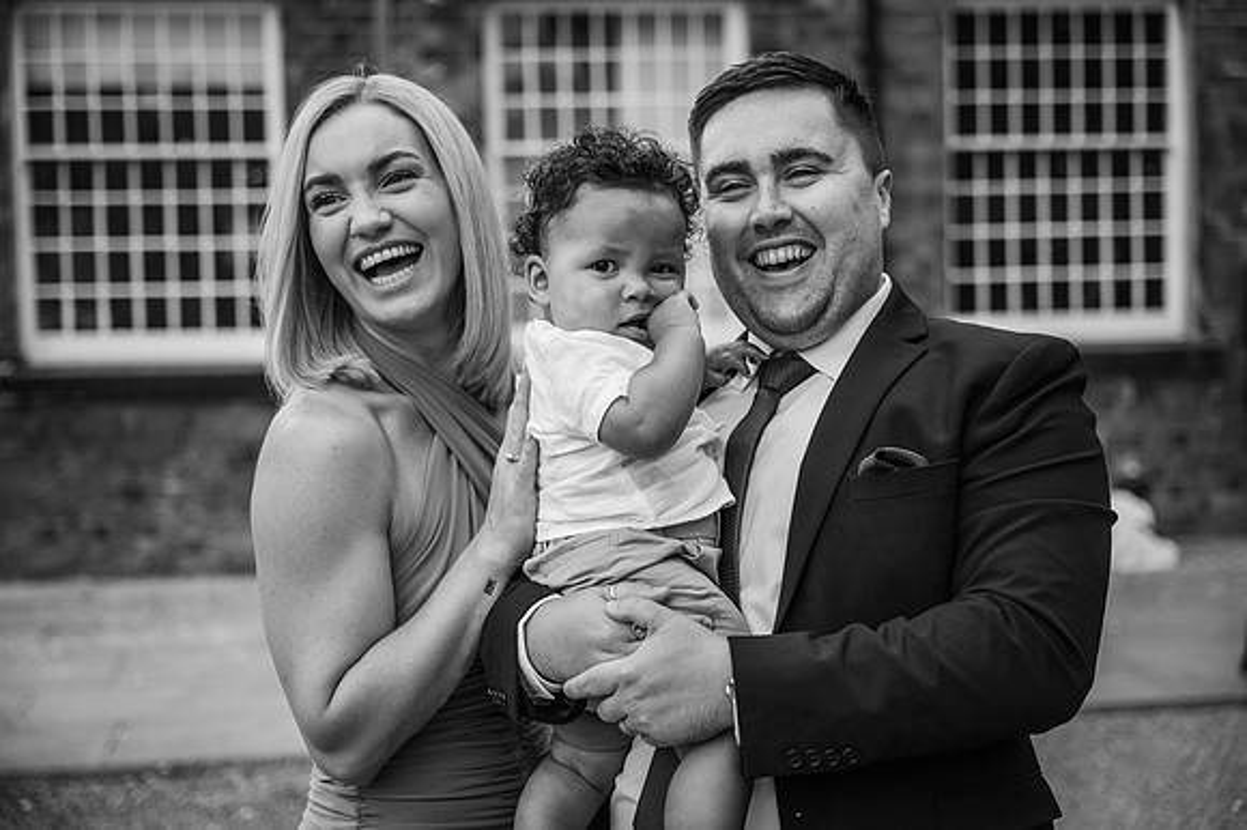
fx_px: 1904
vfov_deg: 24.6
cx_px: 624
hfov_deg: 36.3
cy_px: 415
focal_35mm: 55
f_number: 2.8
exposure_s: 1/640
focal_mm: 55
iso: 100
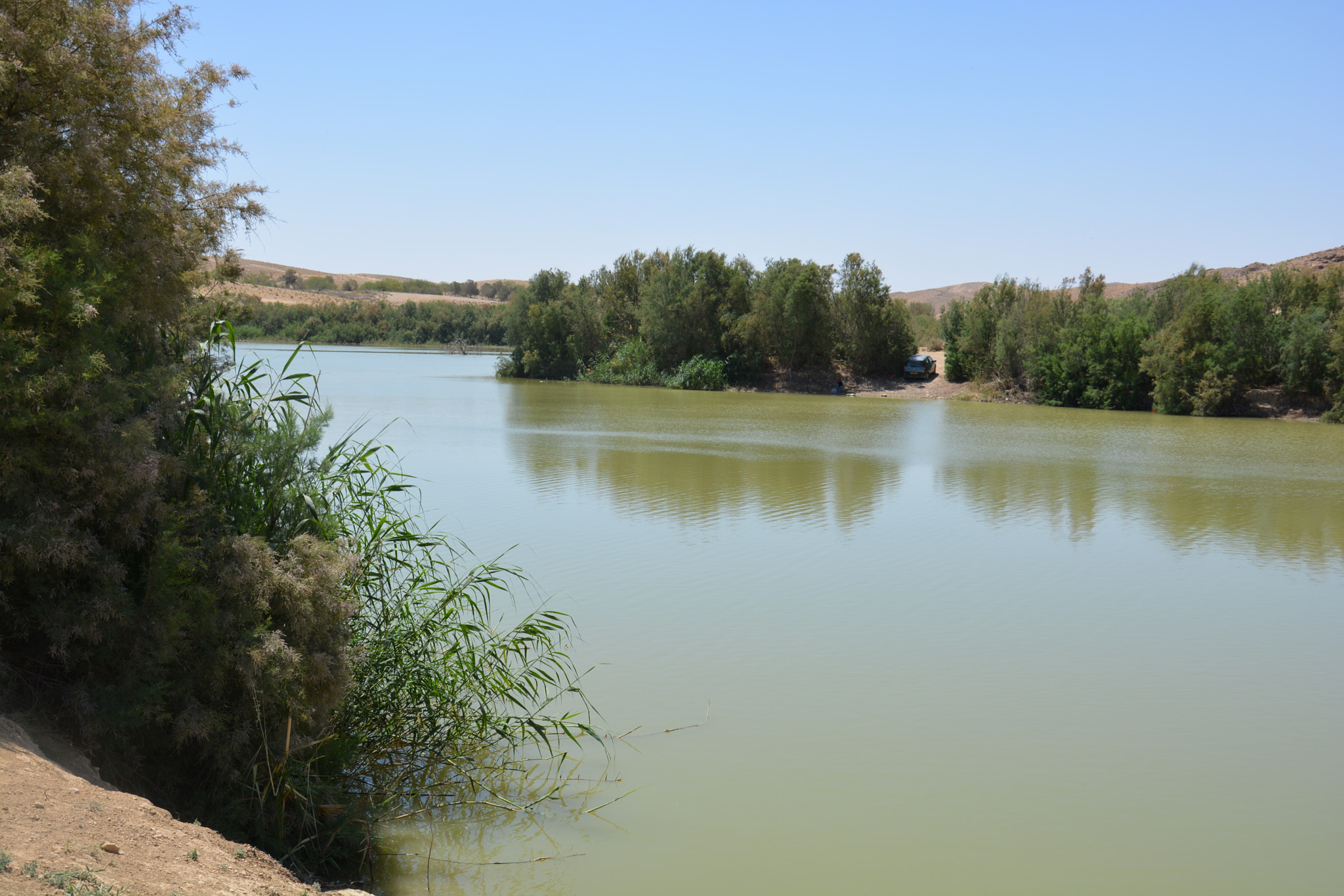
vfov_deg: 34.2
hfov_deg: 49.6
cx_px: 672
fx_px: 1456
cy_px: 448
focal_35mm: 39
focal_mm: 26
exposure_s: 1/250
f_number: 8
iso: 100
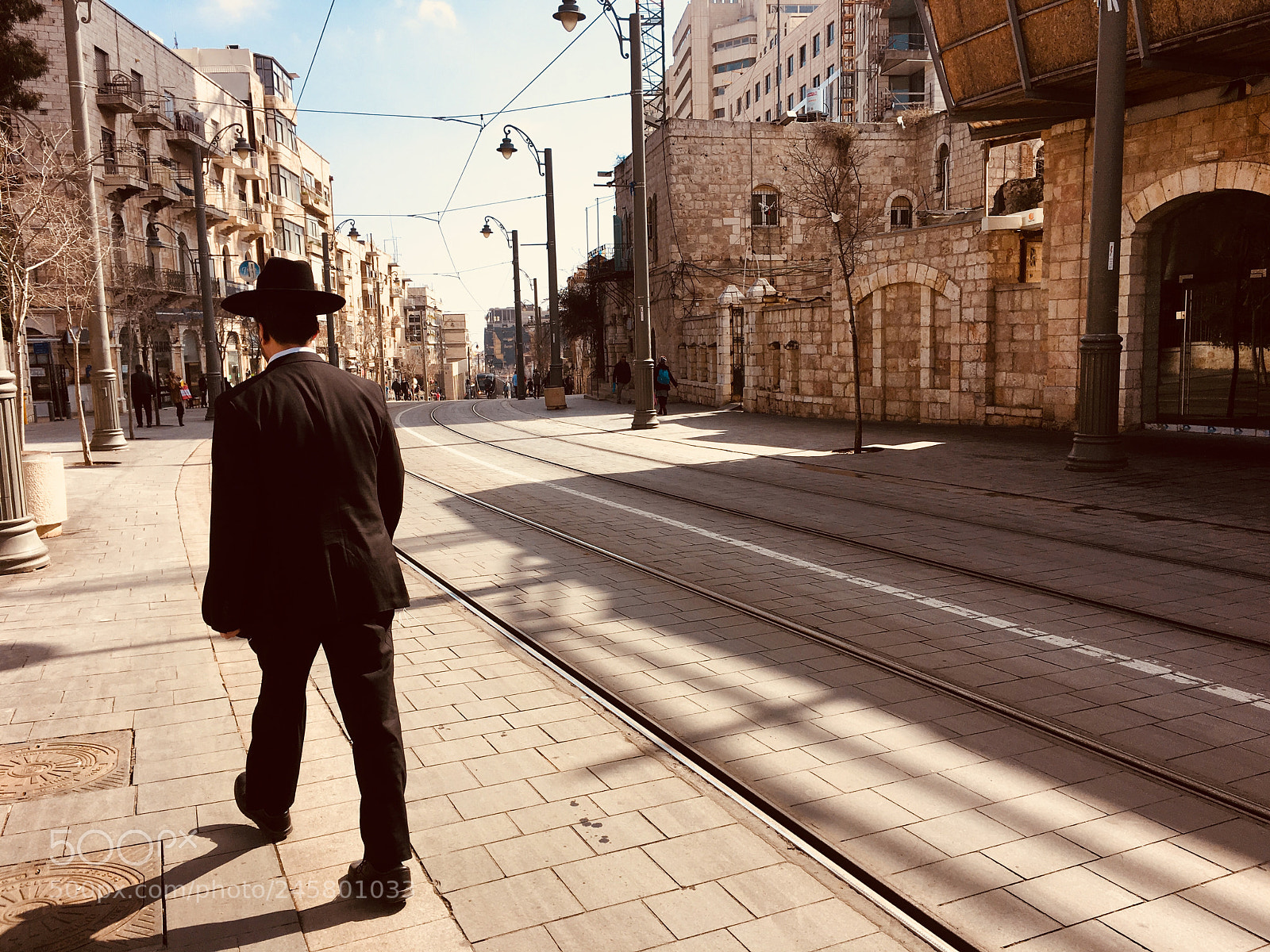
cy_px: 476
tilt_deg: -7.9
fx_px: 1064
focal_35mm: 29
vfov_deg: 48.2
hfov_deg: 61.7
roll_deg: +1.8
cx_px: 635
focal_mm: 4.15
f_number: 2.2
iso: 25
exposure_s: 1/1350
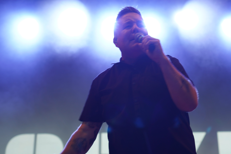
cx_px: 145
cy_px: 71
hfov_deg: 22.8
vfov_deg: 15.4
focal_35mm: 89
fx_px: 571
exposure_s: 1/80
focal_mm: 63
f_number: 4
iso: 125
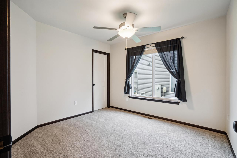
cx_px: 118
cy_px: 79
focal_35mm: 16
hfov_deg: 96.7
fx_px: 105
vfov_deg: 73.7
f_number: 8
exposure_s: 1/30
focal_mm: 16
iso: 800
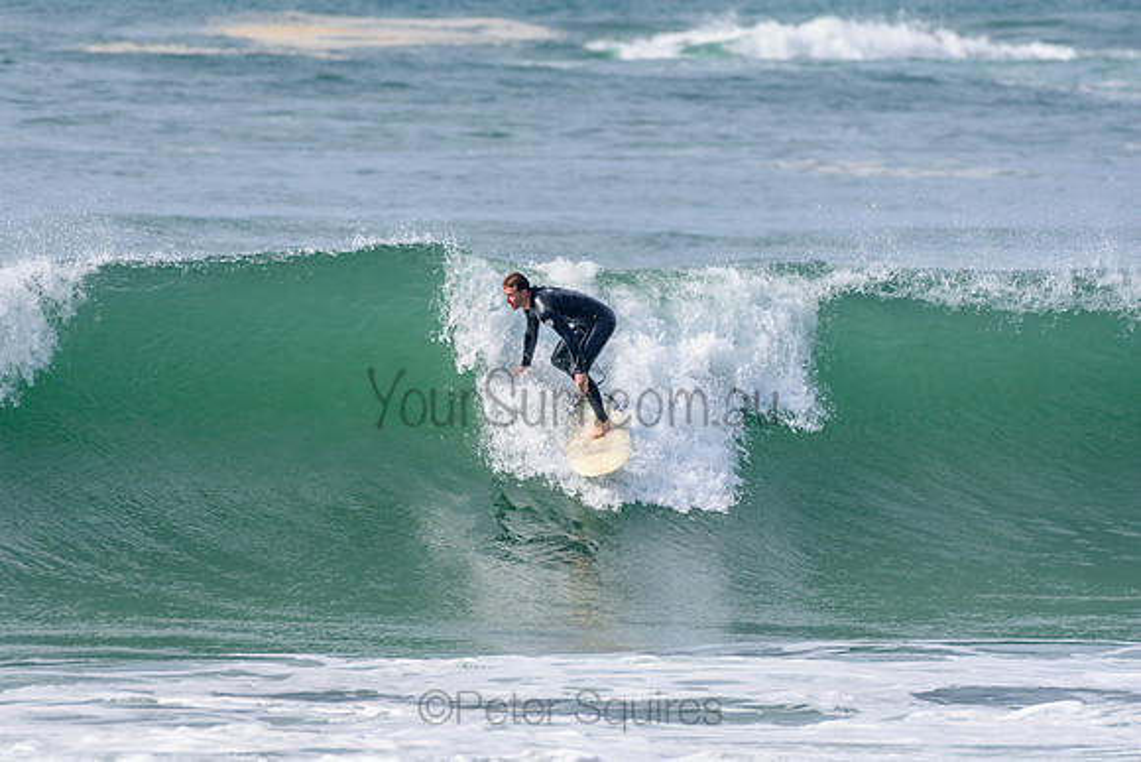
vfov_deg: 1.8
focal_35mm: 750
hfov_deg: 2.7
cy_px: 381
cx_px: 570
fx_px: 23775
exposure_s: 1/2000
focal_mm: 500
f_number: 5.6
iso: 320
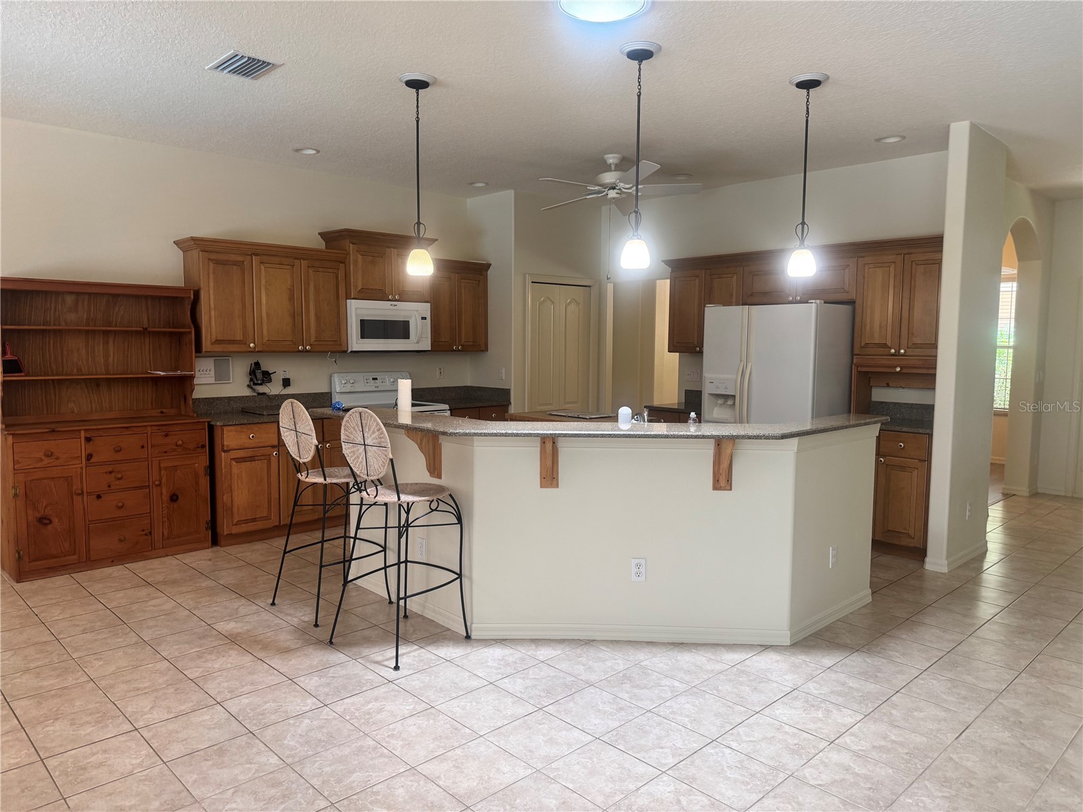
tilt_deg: -3.1
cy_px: 406
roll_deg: -0.1
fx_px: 751
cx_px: 542
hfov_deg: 71.6
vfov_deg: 56.8
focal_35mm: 24
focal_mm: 6.76
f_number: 1.78
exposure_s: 1/120
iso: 160
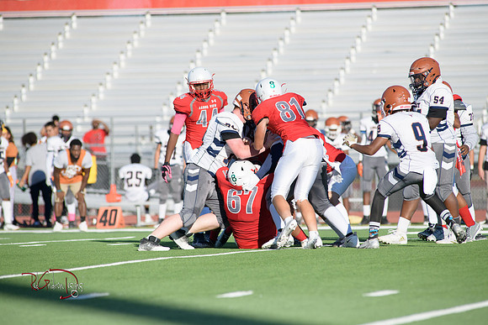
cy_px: 162
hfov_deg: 6.9
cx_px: 244
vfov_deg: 4.6
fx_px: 4067
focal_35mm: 300
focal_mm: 300
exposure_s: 1/8000
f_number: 5
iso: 1000
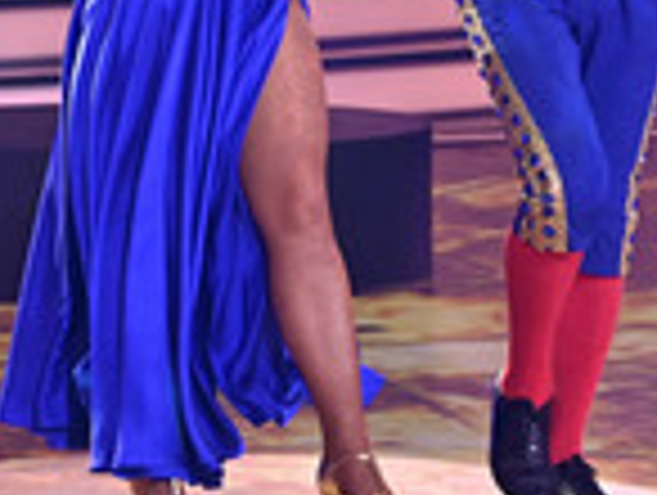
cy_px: 0
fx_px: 7034
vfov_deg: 4.0
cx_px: 412
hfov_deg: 5.3
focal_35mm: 370
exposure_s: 1/500
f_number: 4.5
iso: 1600
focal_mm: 125
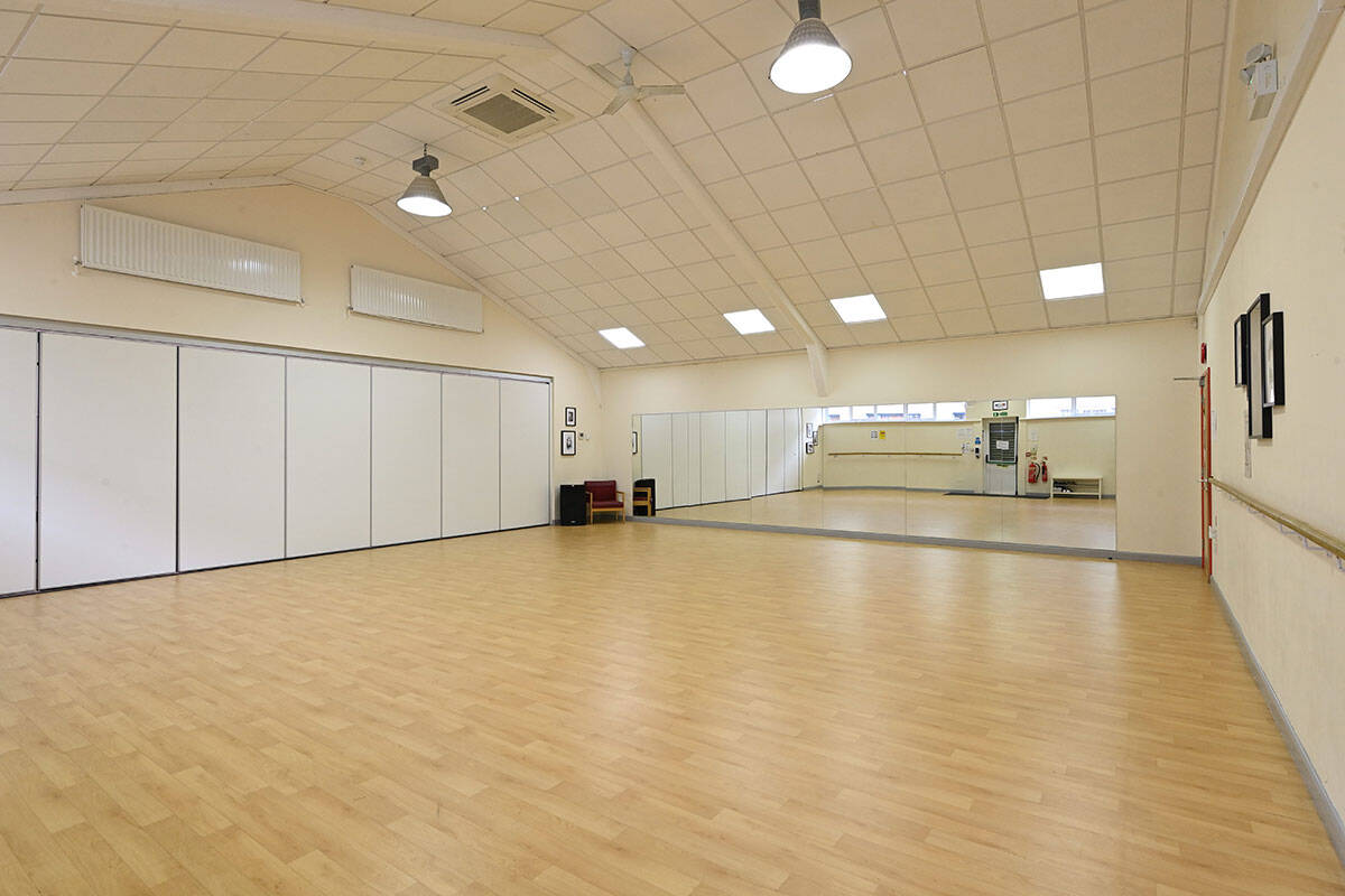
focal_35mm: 18
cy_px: 448
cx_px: 672
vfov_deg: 67.4
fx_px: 672
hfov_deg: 90.0
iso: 1000
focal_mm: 18
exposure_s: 1/50
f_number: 10
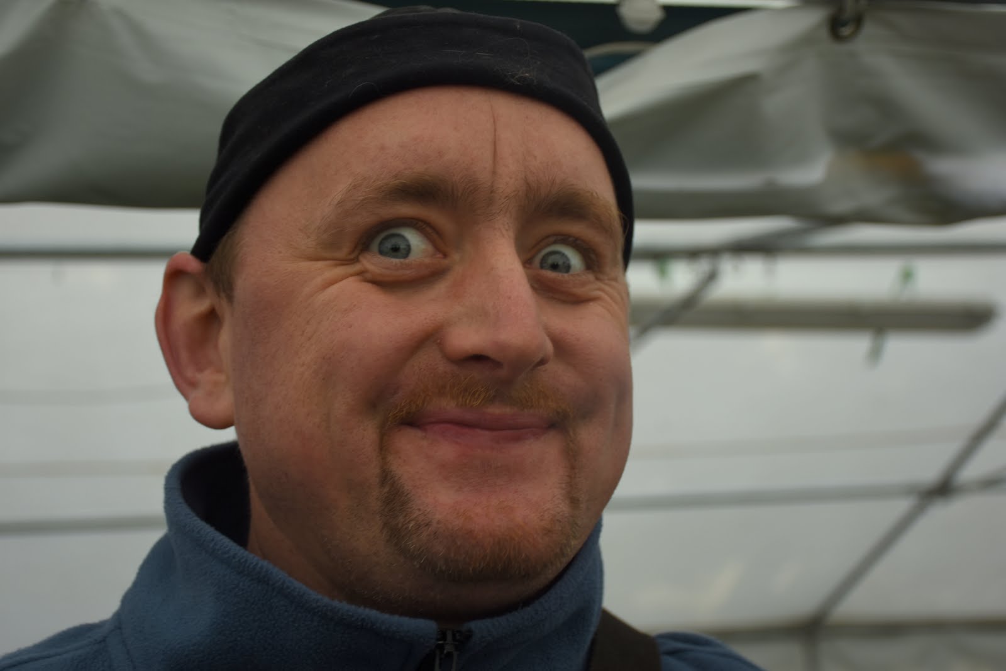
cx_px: 503
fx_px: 1467
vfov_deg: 25.8
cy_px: 336
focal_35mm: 52
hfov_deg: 37.8
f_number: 4.2
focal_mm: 35
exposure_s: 1/60
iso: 140
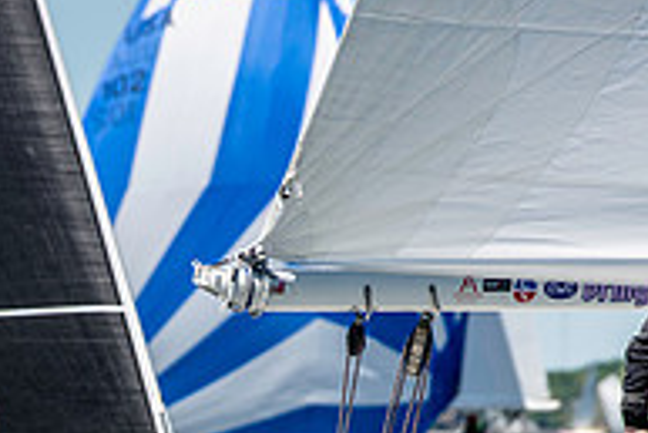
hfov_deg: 3.4
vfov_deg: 2.3
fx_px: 10808
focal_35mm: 600
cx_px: -10
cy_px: 633
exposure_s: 1/2500
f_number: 5.6
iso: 320
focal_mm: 200
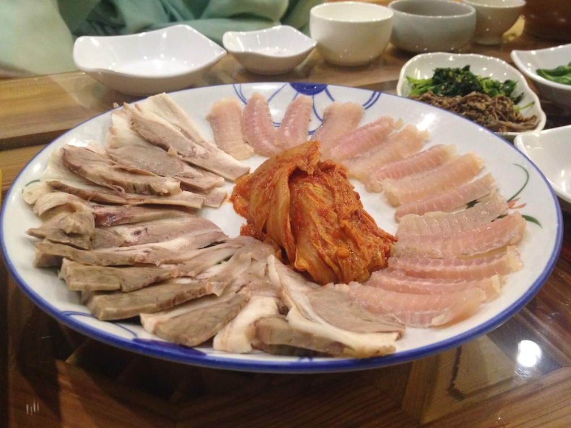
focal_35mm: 35
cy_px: 214
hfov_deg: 52.6
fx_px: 577
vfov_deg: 40.7
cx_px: 286
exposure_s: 1/20
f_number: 2.4
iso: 320
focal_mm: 4.28
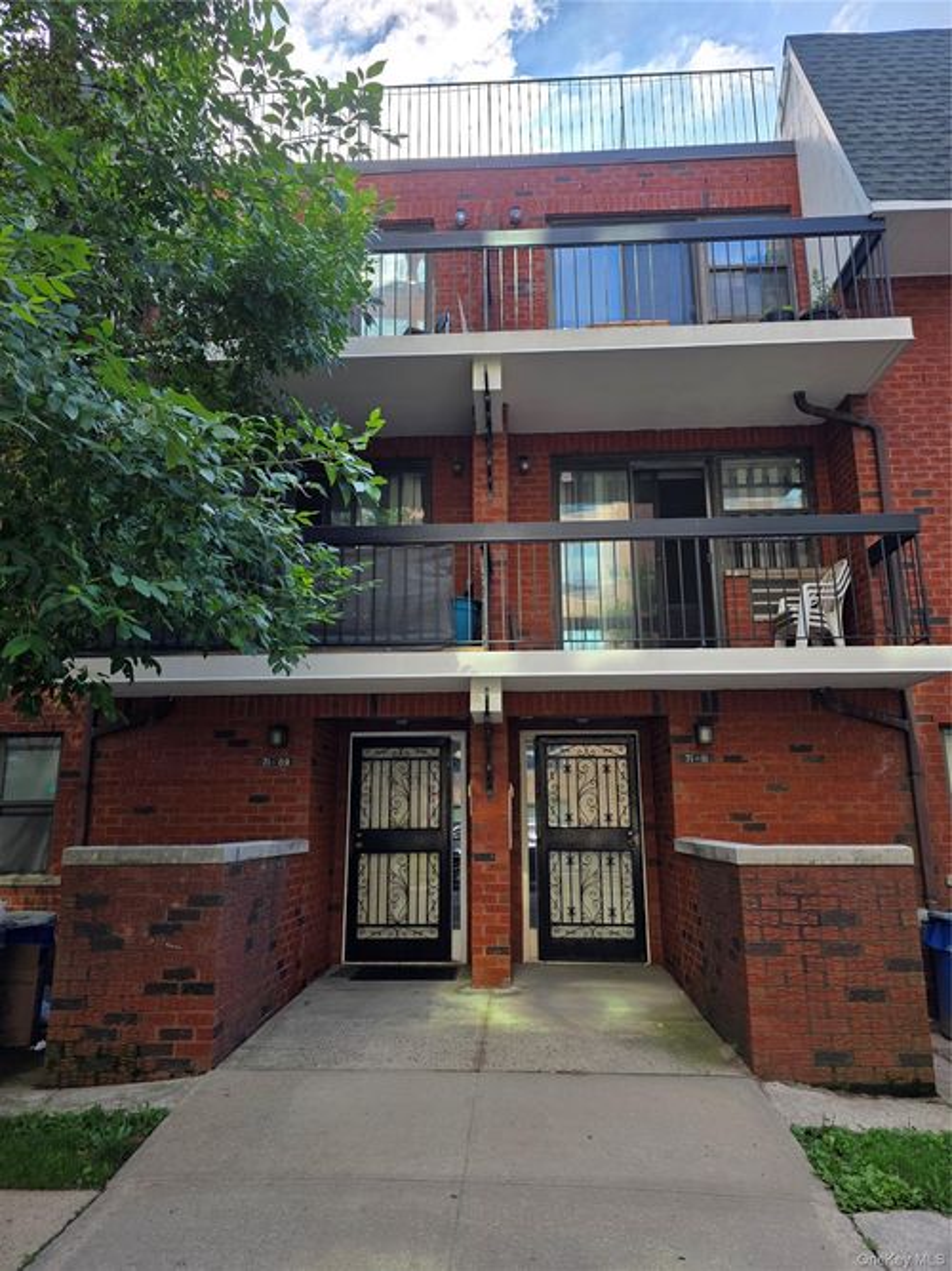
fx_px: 844
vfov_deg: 73.9
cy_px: 636
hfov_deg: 58.9
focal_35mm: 23
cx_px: 476
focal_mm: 6.3
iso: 80
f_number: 1.7
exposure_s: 1/1894
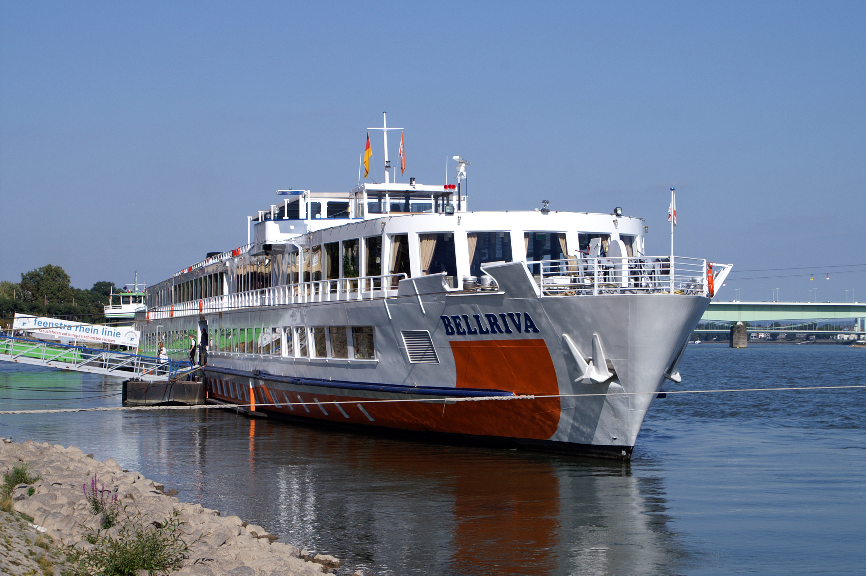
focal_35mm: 75
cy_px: 288
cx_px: 433
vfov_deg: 18.1
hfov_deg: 27.0
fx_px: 1803
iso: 100
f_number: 11
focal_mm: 50
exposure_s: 1/300
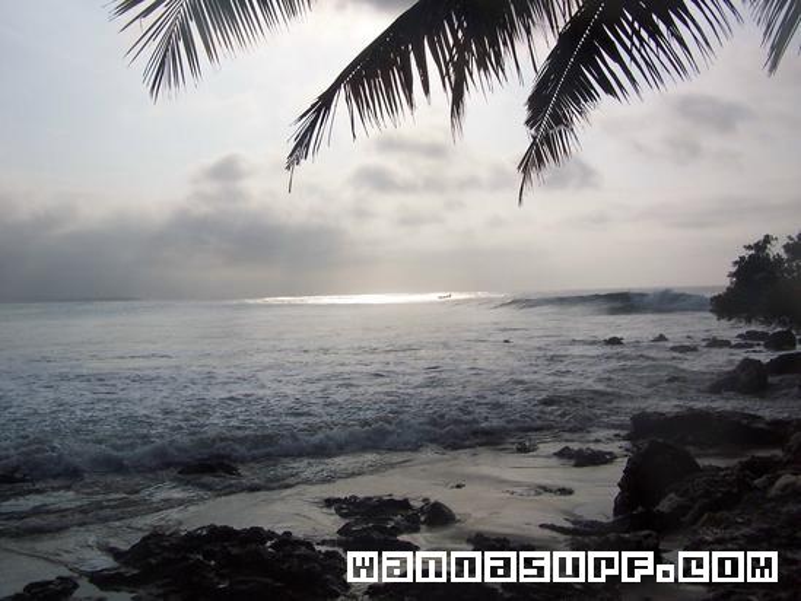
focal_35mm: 38
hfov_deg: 49.0
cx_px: 400
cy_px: 300
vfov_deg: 37.7
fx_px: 879
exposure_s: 1/1500
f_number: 5.6
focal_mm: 6.3
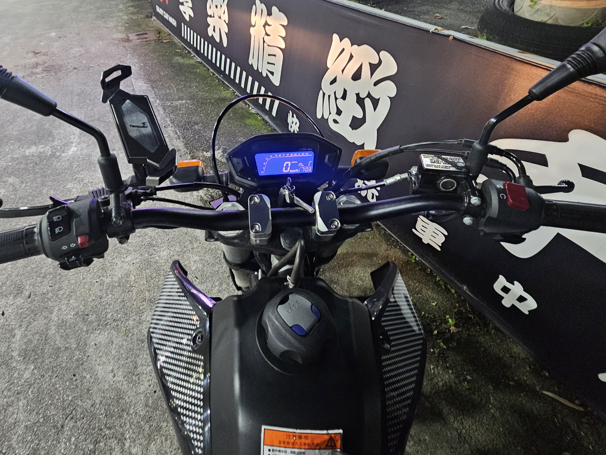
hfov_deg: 90.7
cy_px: 158
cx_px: 269
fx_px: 298
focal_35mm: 17
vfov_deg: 72.9
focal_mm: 2.2
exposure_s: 1/24
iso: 640
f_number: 2.2
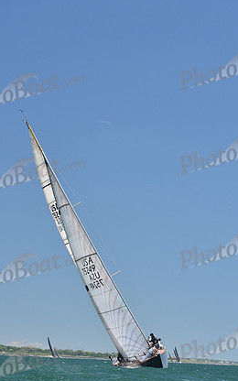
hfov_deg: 9.7
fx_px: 1401
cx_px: 132
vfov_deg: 15.5
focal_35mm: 135
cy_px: 212
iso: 320
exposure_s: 1/800
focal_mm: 95
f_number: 4.5
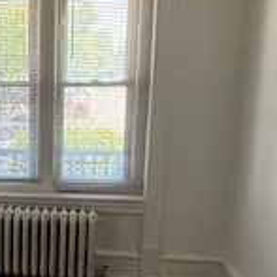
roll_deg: +1.6
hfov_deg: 27.7
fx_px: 507
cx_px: -34
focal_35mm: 56
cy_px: 186
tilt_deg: -13.0
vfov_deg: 30.3
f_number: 2.2
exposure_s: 1/99
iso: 250
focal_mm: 2.22
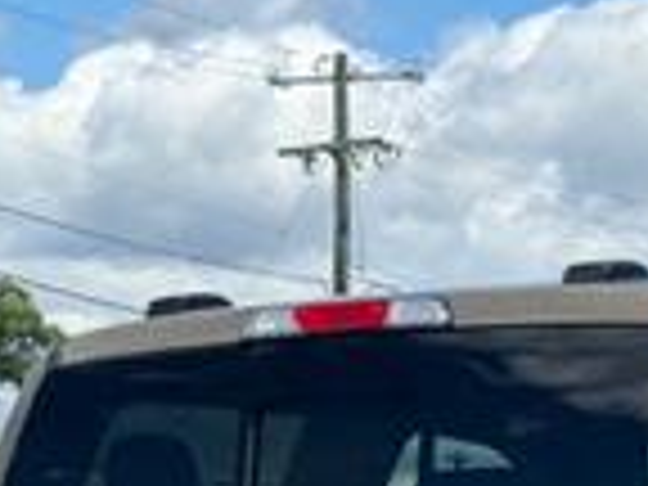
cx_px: 274
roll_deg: -0.4
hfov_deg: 9.3
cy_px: 950
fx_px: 3987
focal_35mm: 213
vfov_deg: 6.8
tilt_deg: -0.5
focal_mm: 6.76
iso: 64
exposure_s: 1/4049
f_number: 1.78
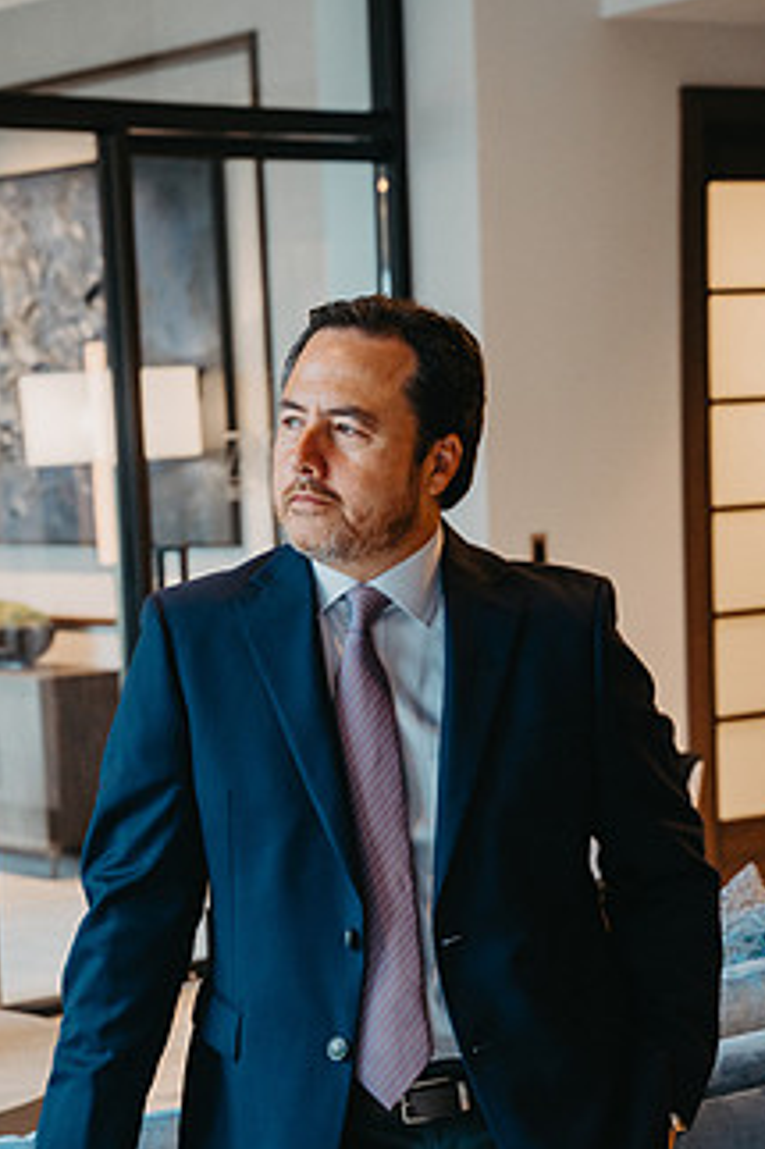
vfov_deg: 22.1
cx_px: 356
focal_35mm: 92
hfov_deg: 14.8
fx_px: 2935
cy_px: 765
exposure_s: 1/100
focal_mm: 66
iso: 640
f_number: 4.5
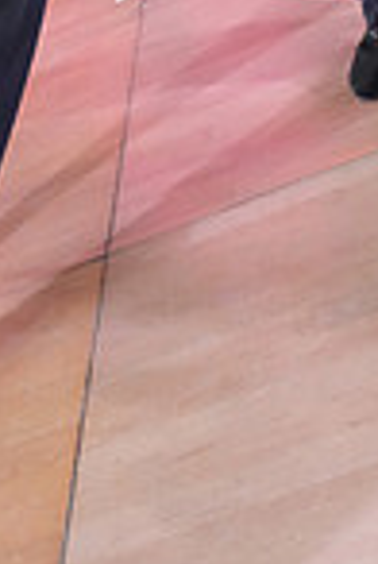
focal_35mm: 119
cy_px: -348
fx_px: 1865
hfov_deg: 11.1
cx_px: -187
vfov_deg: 15.5
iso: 6400
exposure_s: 1/250
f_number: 6.3
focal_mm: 30
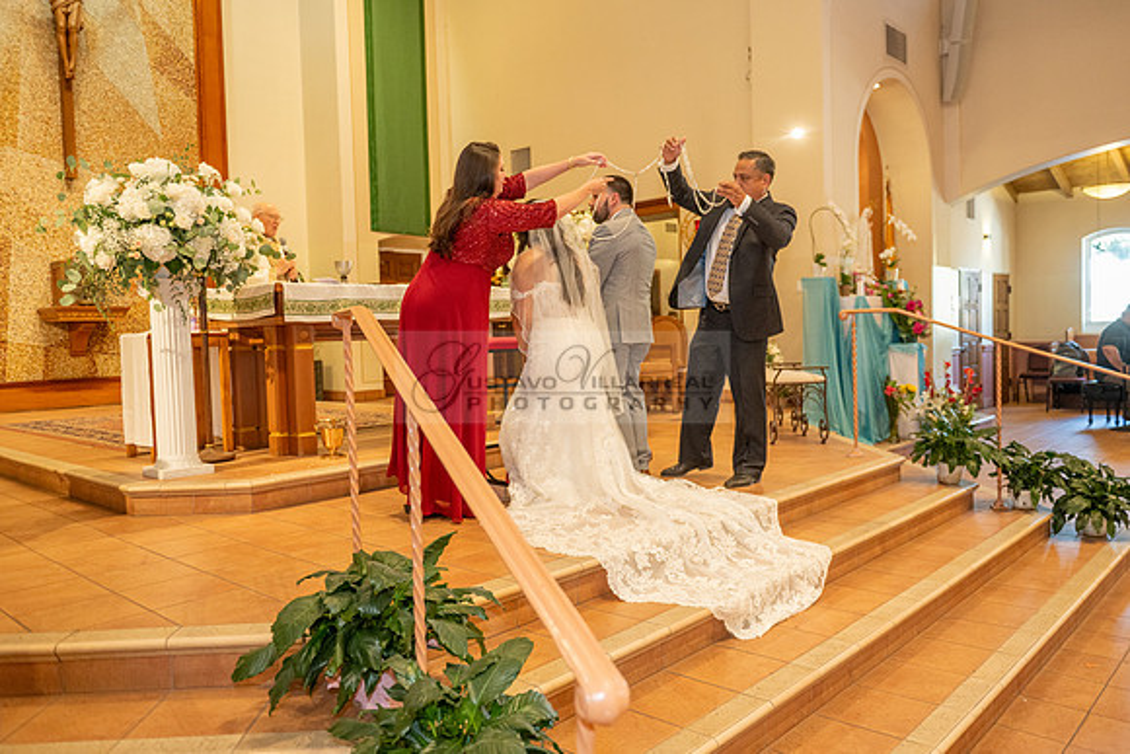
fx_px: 879
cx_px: 565
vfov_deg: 46.4
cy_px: 377
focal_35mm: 28
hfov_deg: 65.5
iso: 1600
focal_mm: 28
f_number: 2.8
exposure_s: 1/160
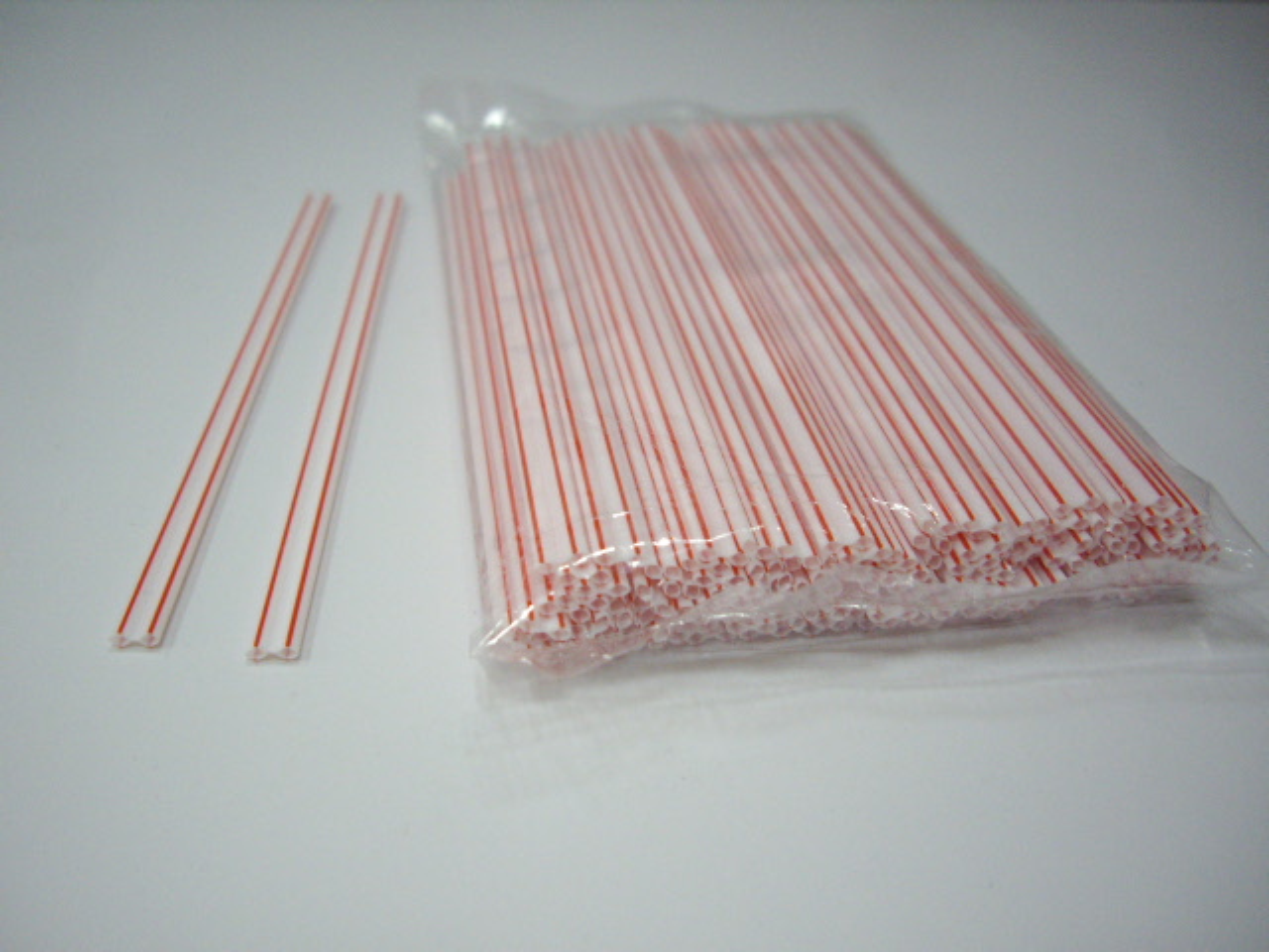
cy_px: 476
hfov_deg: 49.0
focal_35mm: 38
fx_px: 1393
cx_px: 634
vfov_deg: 37.7
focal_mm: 7.9
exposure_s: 1/20
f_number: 2.8
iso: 400
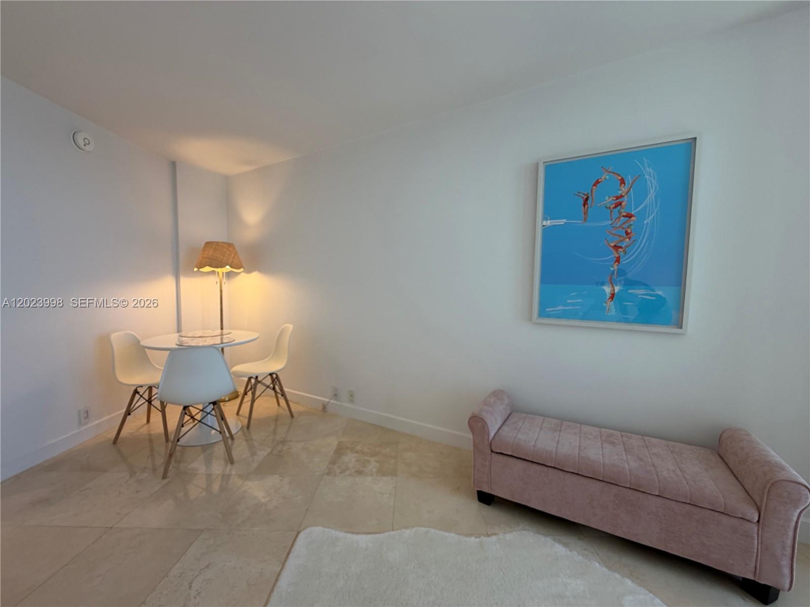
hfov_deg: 102.1
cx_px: 405
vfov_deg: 85.7
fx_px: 328
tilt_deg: -2.8
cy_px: 304
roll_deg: +0.0
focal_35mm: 14
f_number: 2.2
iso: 160
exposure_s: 1/120
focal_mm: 2.22
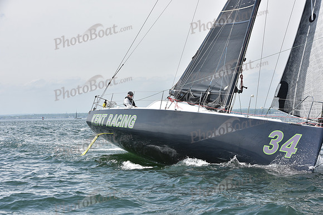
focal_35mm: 78
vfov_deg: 17.5
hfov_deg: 26.0
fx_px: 700
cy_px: 108
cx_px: 162
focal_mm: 78
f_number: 8
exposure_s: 1/800
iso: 200
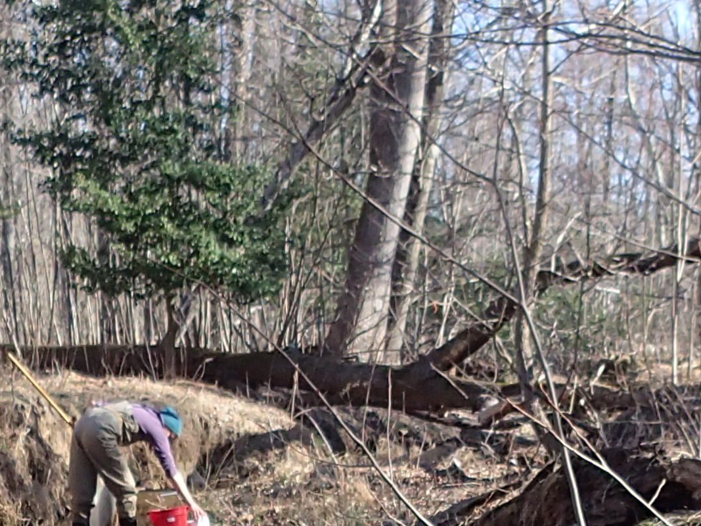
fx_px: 1883
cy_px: 811
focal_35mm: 93
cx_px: 292
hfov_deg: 21.1
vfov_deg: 14.7
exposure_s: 1/1000
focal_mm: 4.5
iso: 200
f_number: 2
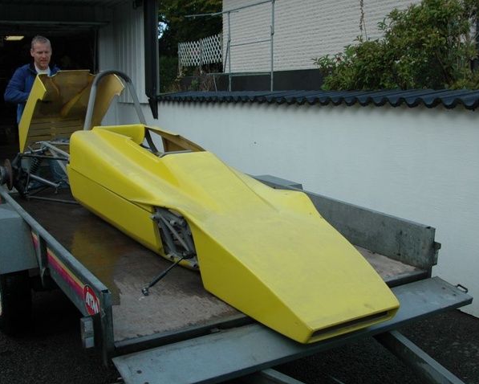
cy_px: 193
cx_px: 212
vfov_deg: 36.5
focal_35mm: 41
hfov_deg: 44.7
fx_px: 581
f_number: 7.1
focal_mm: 24
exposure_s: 1/160
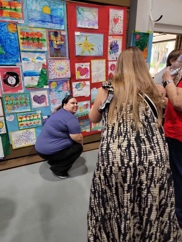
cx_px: 91
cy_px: 121
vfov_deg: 71.6
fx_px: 168
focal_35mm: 24
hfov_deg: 56.8
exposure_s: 1/120
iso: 160
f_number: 1.8
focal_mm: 6.7
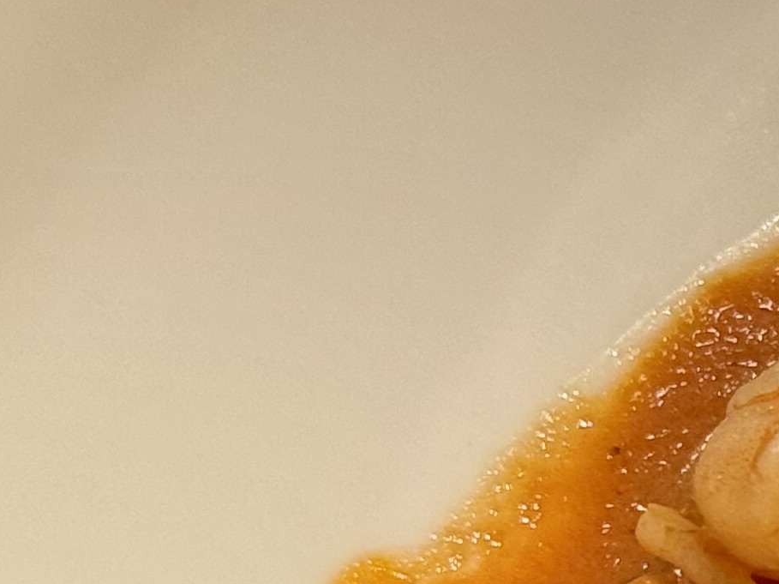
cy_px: 852
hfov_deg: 8.7
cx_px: 1697
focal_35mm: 213
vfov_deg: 6.9
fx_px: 4791
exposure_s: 1/54
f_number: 1.78
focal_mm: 6.76
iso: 125
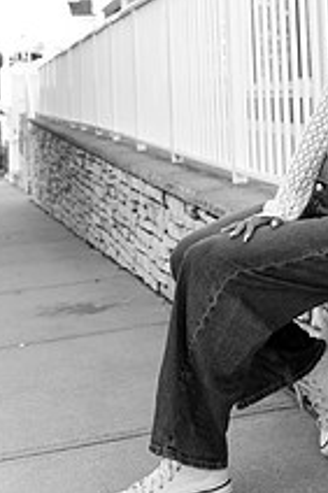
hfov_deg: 19.5
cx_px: 313
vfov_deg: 28.2
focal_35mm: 68
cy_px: 21
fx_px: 931
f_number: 4
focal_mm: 32
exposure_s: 1/1000
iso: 1600
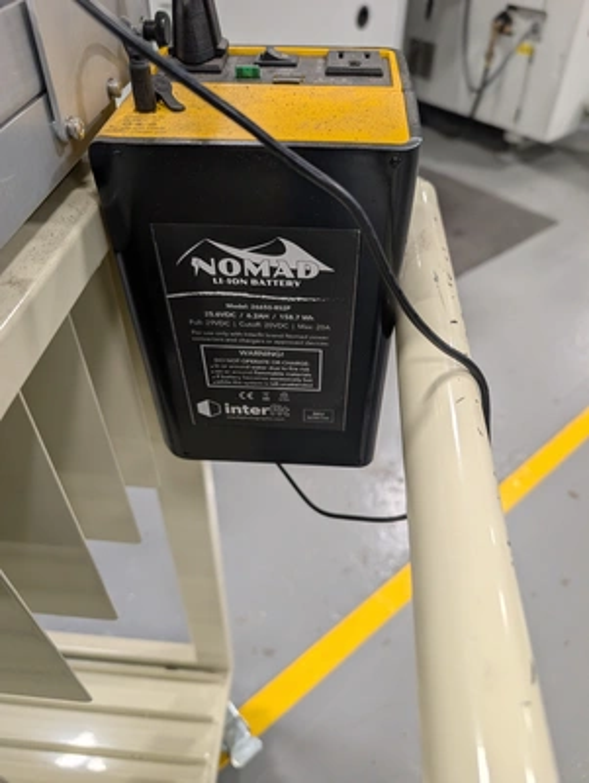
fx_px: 543
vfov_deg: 71.5
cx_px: 294
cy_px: 392
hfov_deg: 56.9
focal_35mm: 24
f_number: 1.68
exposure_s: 1/145
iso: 22
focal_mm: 6.9
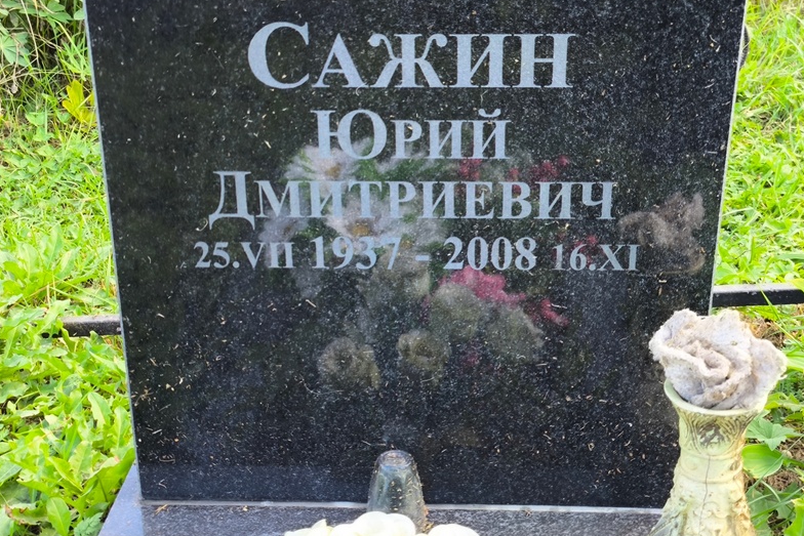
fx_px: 1184
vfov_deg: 25.5
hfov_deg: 37.5
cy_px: 265
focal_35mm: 53
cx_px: 401
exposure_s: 1/120
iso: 64
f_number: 1.7
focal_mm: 4.71
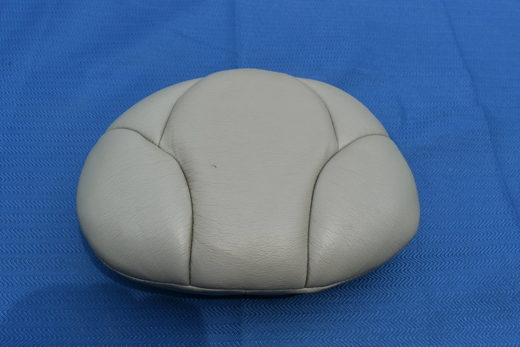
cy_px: 174
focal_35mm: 36
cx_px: 260
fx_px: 520
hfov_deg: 53.1
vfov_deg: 36.9
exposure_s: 1/800
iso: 200
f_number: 9
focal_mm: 24
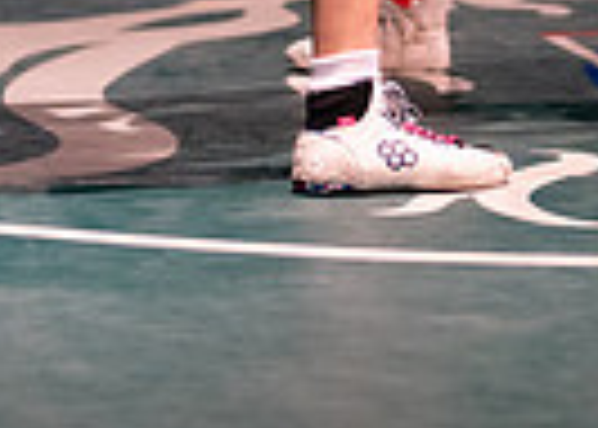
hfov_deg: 7.0
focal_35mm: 286
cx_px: 409
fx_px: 4857
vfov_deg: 5.0
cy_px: -347
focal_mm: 50
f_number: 1.2
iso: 1600
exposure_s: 1/1000
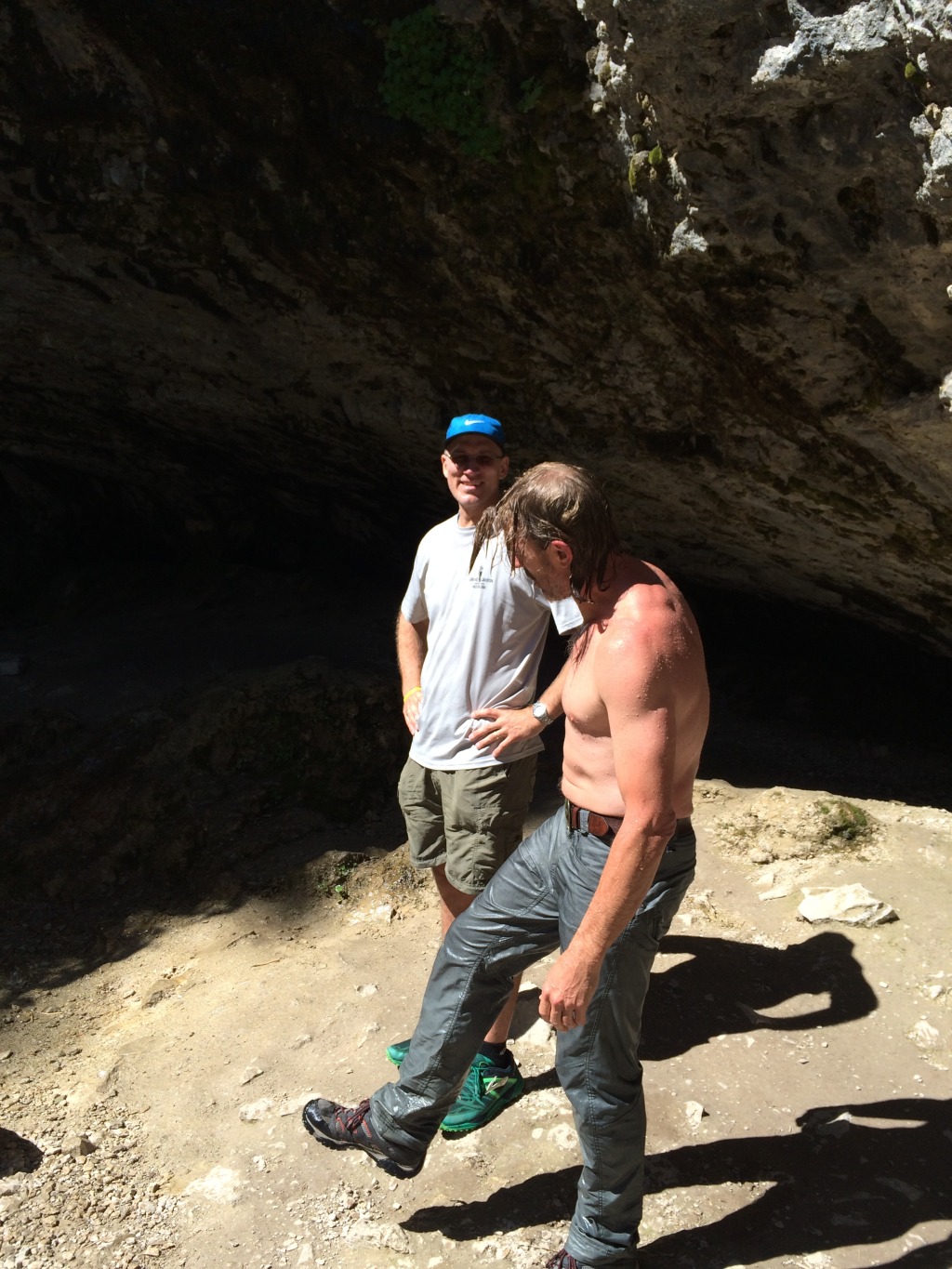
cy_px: 634
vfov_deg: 61.7
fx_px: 1063
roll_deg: -0.4
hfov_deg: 48.2
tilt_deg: -5.3
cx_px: 476
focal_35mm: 29
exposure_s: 1/1140
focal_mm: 4.15
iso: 32
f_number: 2.2
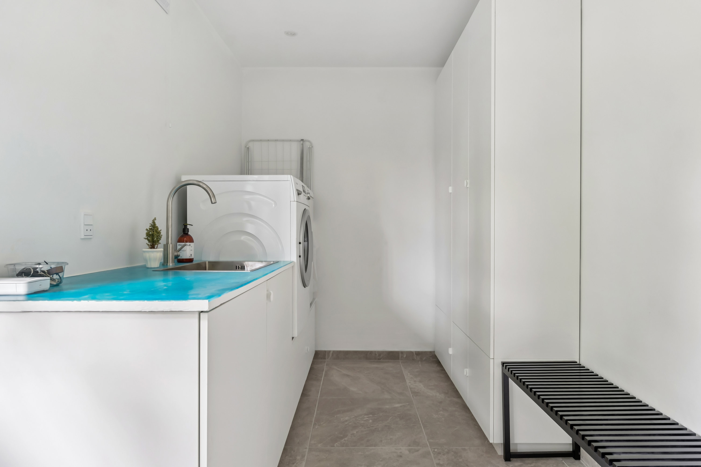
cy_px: 234
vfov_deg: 56.1
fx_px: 438
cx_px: 350
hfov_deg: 77.3
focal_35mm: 22
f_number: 8
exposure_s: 1.3
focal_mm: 15
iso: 200
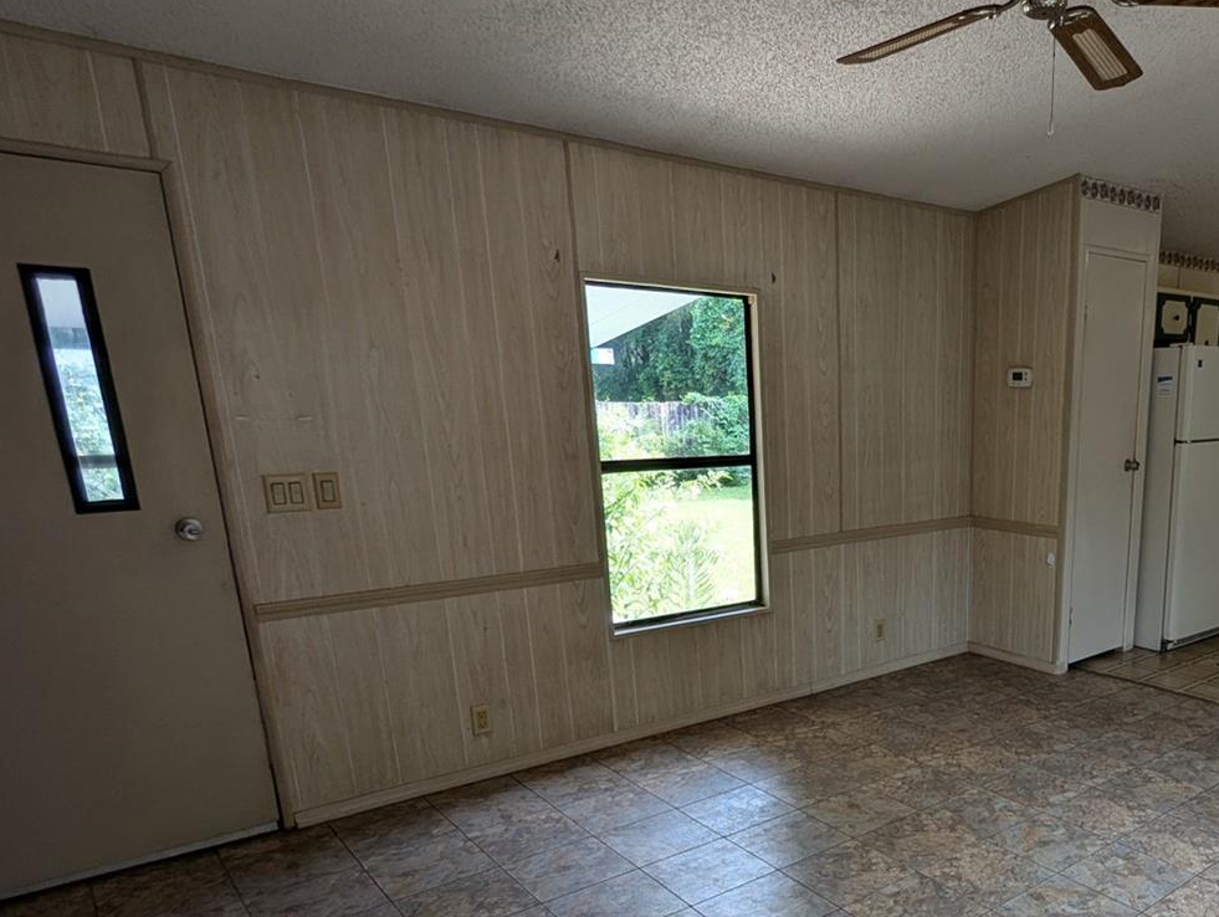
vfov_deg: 51.6
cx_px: 933
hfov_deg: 62.8
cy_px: 649
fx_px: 917
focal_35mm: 26
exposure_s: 1/175
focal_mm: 2.35
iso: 70
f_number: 2.2
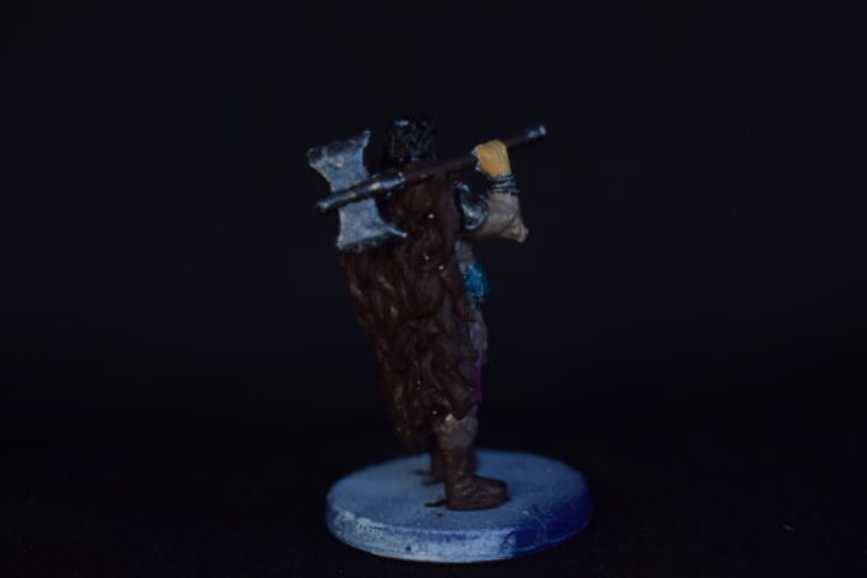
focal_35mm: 82
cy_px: 289
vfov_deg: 16.6
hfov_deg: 24.6
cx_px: 434
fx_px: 1987
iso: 400
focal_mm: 55
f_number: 5.6
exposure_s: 1/30
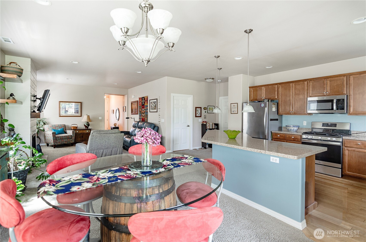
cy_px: 121
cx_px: 183
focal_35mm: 16
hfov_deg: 95.1
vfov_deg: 71.8
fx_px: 167
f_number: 3.5
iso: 100
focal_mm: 11
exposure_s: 1/8
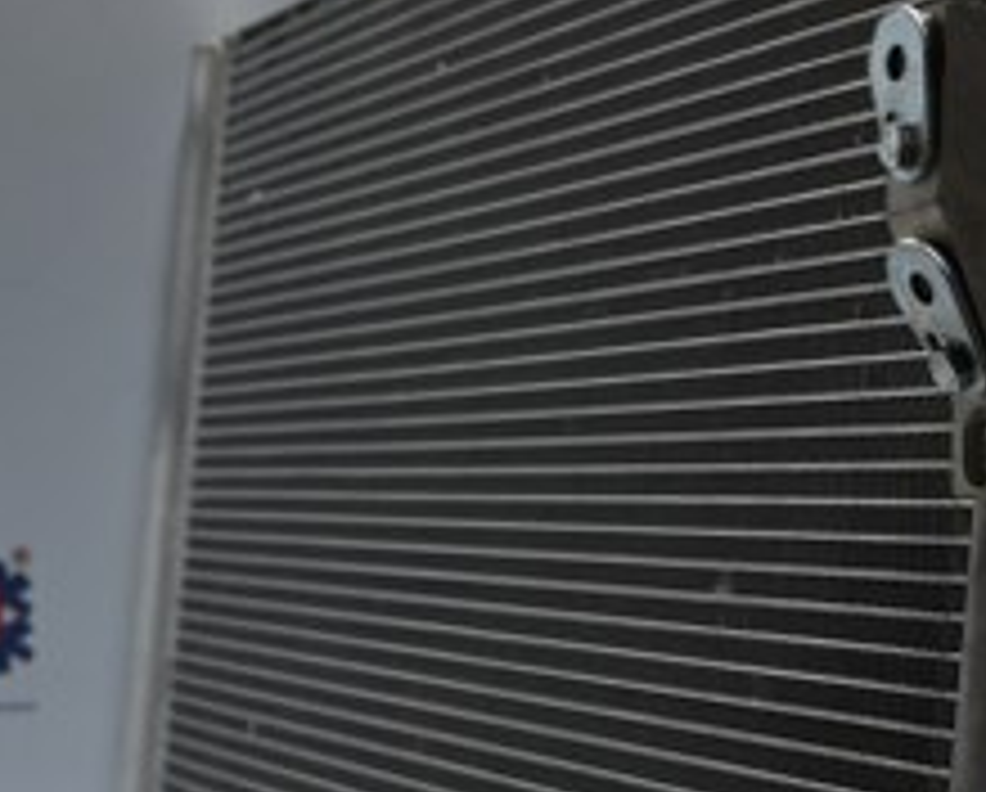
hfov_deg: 24.6
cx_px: 662
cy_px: 508
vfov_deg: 19.9
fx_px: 2251
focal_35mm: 77
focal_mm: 20
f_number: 3.8
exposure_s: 1/30
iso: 160
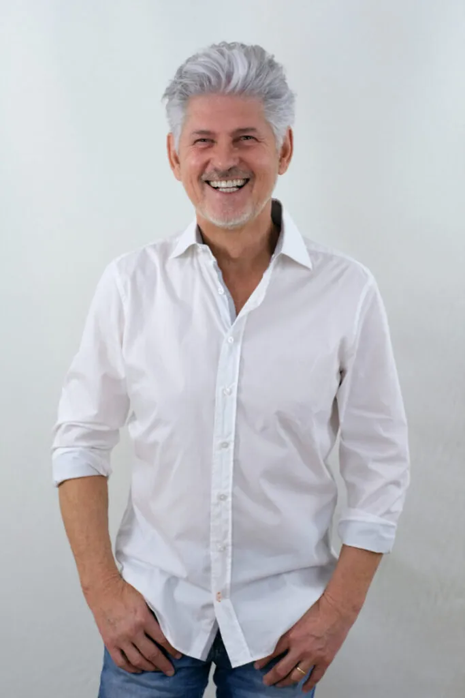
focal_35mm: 84
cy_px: 349
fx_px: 1627
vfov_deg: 24.2
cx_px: 232
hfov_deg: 16.3
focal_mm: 56
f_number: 2.8
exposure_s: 1/40
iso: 500
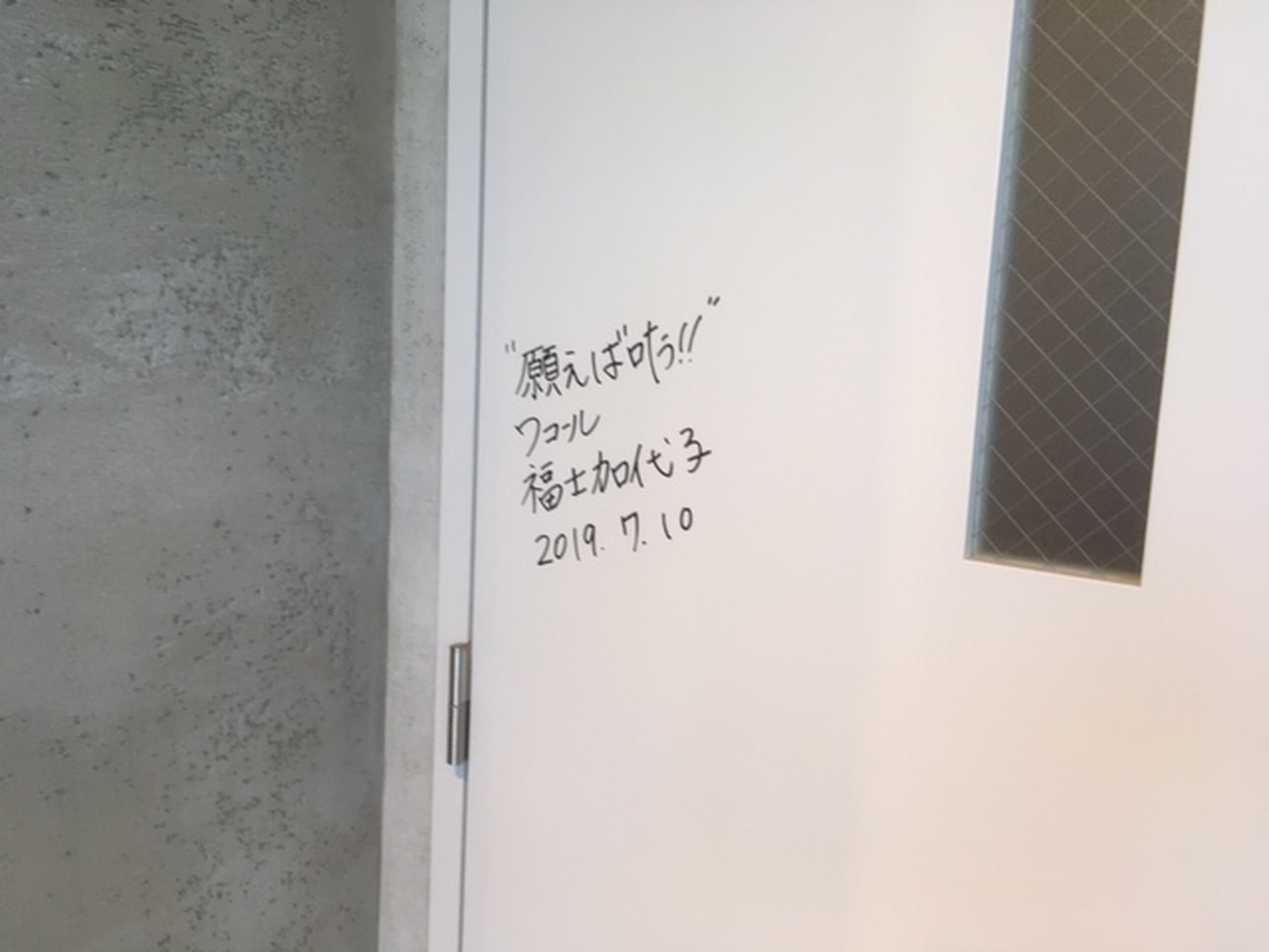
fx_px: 1063
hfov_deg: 61.7
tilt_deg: -7.3
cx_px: 634
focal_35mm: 29
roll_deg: -2.6
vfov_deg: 48.2
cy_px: 476
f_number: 2.2
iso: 32
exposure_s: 1/60
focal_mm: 4.15
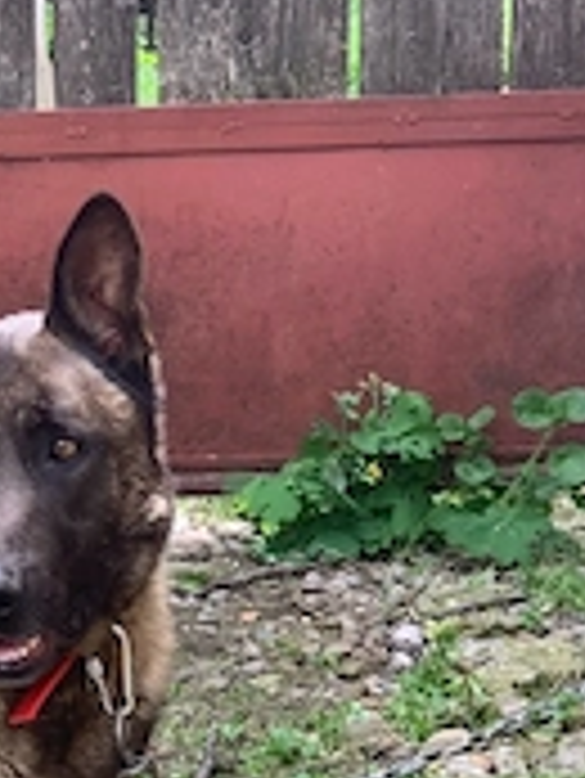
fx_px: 2701
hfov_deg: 12.2
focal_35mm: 120
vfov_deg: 16.2
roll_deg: -0.4
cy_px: 693
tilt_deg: -15.0
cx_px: -9
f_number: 2.4
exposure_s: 1/109
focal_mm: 6
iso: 16
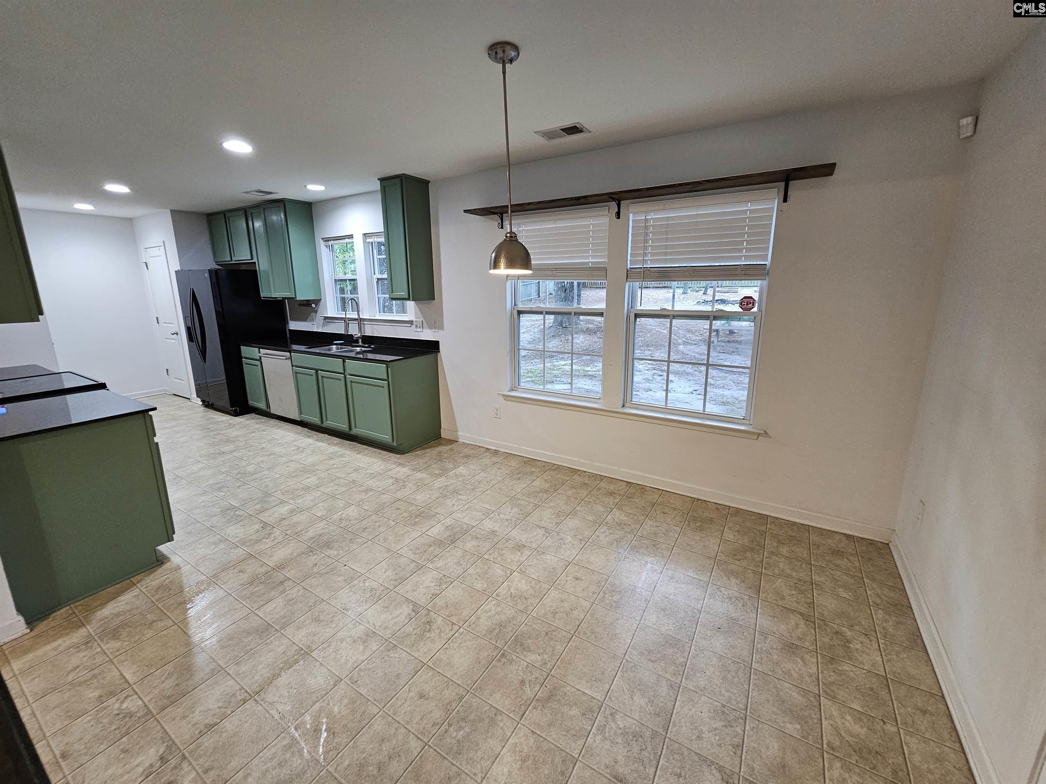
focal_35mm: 13
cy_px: 392
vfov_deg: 89.9
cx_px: 523
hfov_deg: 106.2
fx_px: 393
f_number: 2.2
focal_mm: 2.2
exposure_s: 1/30
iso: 320
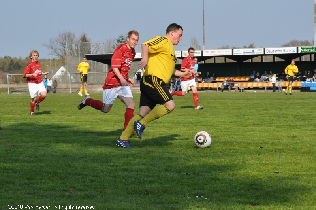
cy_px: 105
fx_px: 986
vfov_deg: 12.1
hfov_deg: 18.2
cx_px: 158
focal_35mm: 112
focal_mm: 75
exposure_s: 1/1000
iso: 800
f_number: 11
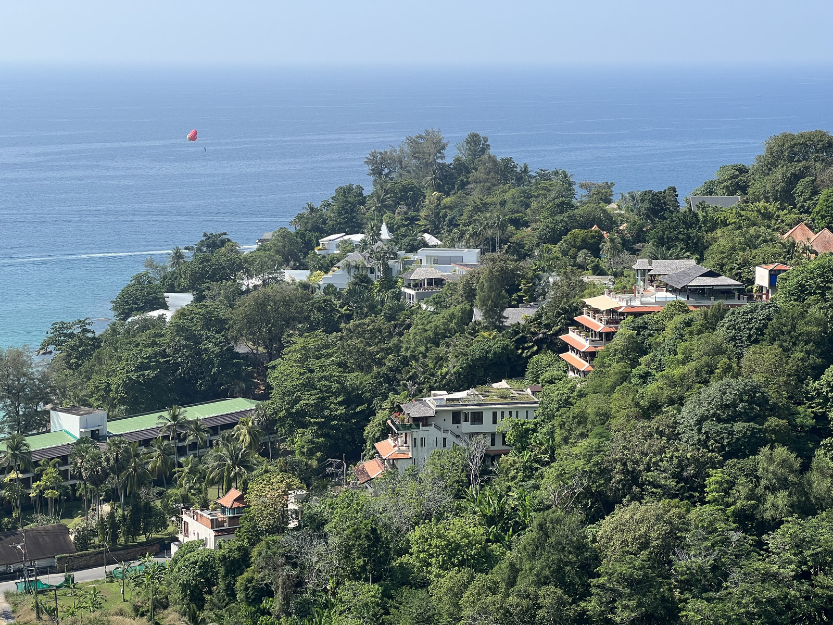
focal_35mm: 77
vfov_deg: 19.1
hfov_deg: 25.3
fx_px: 1853
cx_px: 416
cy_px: 312
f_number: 2.8
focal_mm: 9
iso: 32
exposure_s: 1/943
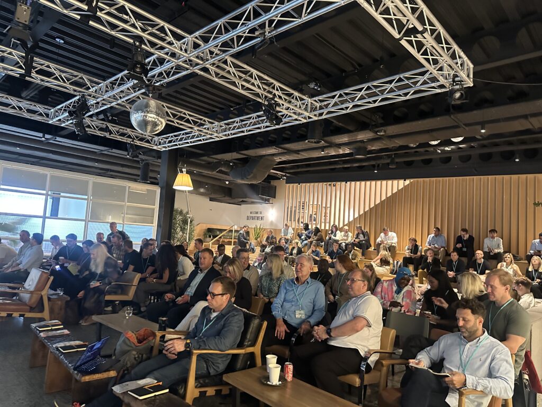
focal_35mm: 24
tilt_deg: +5.7
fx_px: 376
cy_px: 204
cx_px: 271
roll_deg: -3.8
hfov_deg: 71.6
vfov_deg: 56.8
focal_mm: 6.86
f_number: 1.78
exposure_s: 1/33
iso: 1000
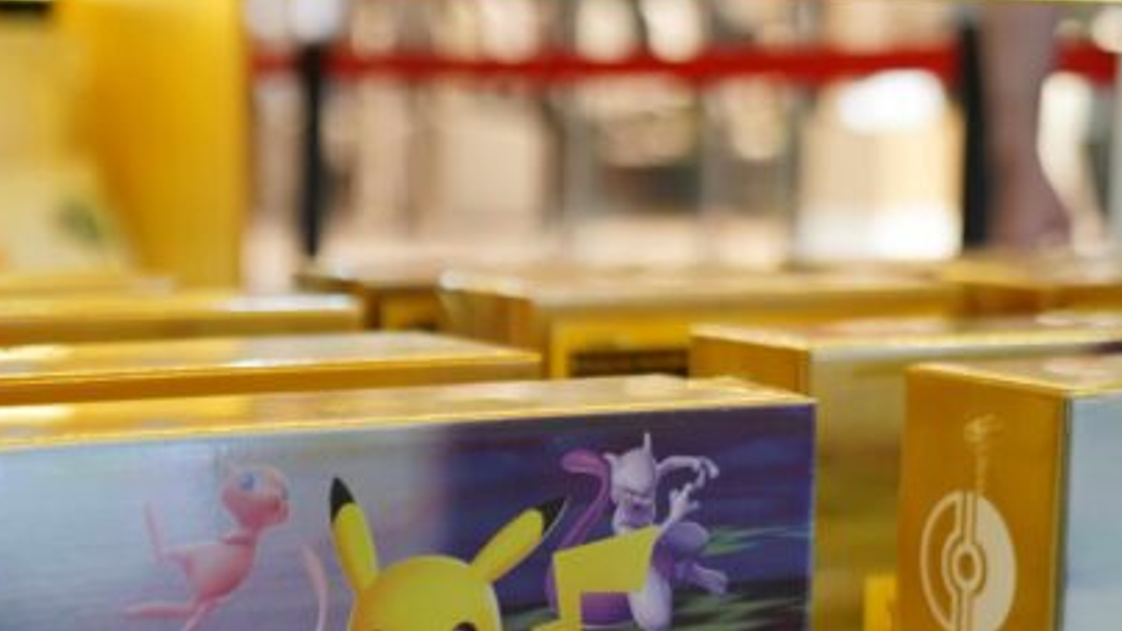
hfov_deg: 25.6
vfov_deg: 14.5
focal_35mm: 83
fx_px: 2469
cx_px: 575
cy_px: 478
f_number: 2.8
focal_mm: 46
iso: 640
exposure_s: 1/125
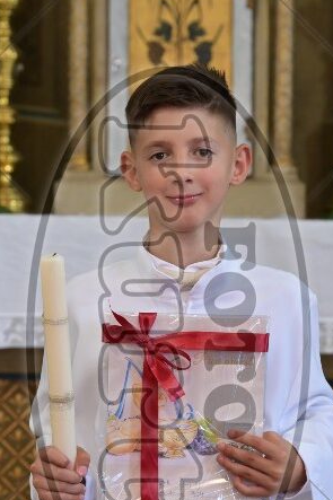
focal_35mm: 132
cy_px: 340
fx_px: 1833
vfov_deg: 15.5
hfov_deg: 10.4
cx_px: 168
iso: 4000
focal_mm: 90
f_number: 5
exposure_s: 1/125
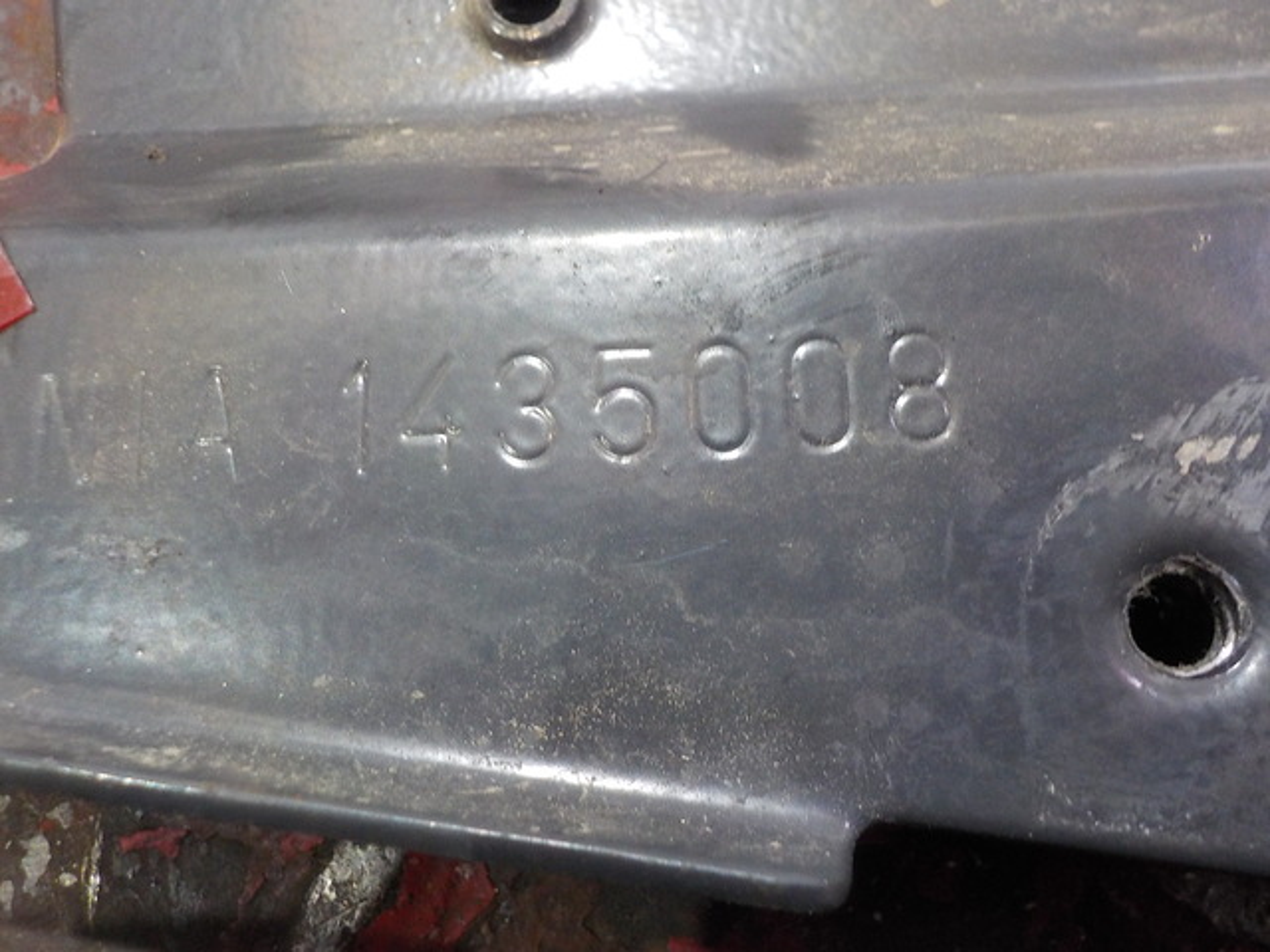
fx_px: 1101
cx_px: 635
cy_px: 476
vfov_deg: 46.8
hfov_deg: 60.0
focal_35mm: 30
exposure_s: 1/20
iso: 400
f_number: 3.3
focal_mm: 4.1
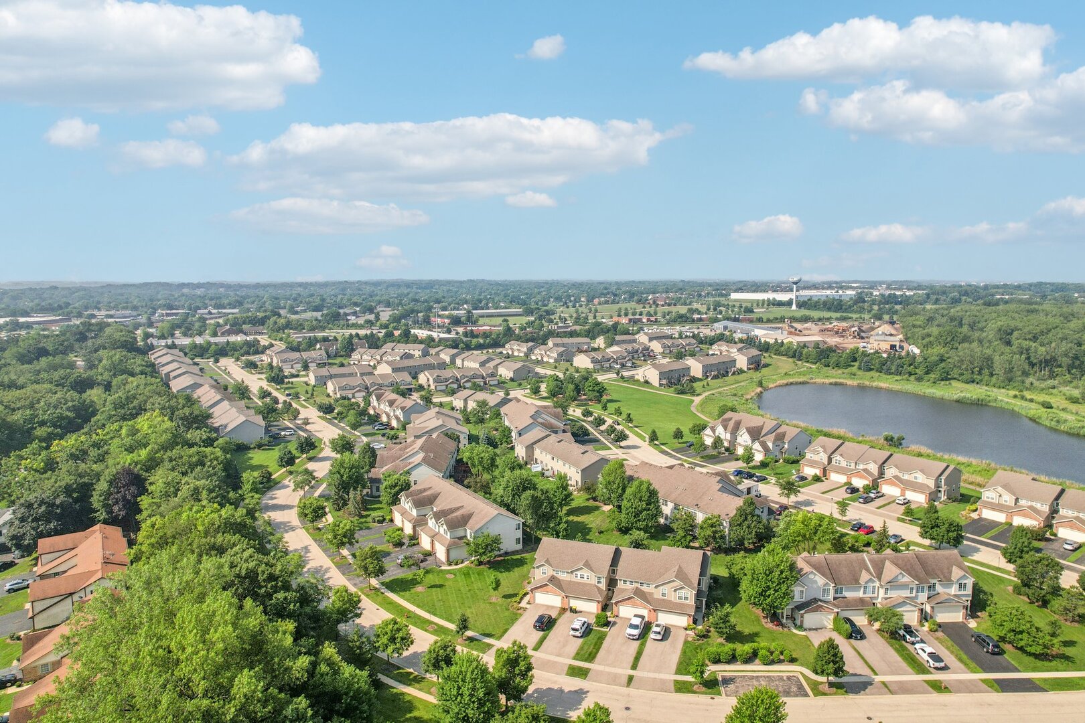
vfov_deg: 57.2
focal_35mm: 22
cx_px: 542
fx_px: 663
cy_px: 362
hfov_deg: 78.6
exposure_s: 1/400
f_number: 2.8
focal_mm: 8.38
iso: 100
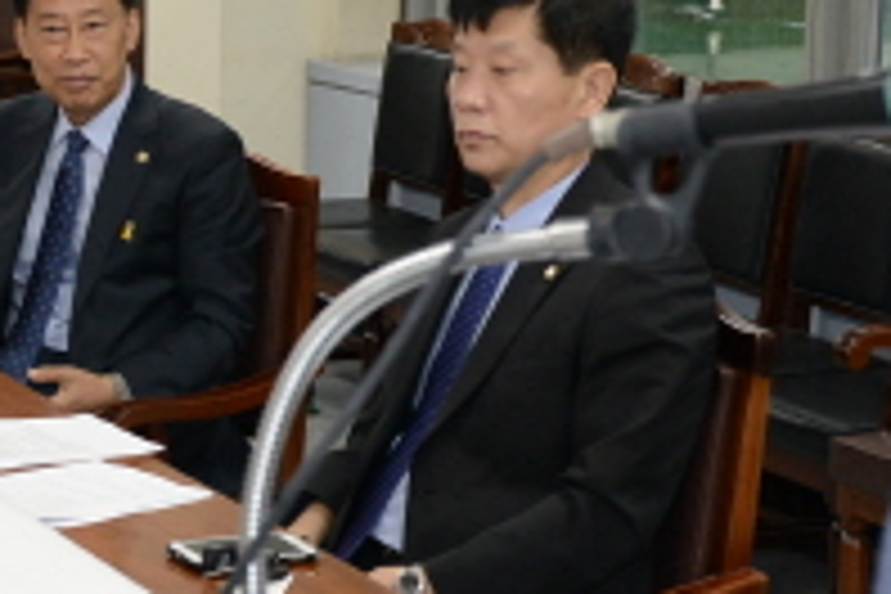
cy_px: 394
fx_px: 2896
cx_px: -122
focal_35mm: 117
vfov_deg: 11.7
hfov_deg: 16.9
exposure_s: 1/100
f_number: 5
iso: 1250
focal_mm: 29
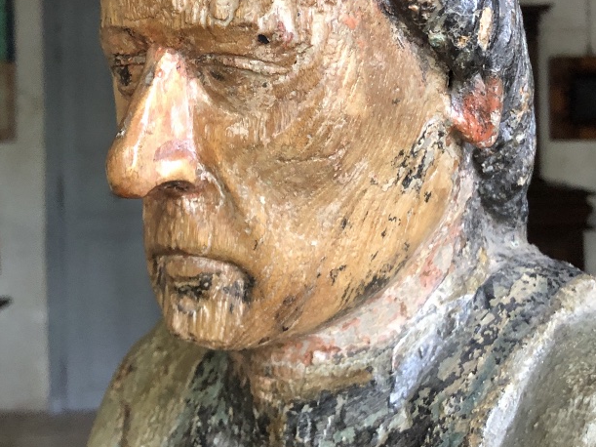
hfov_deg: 34.9
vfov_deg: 26.0
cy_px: 83
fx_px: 947
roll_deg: +1.2
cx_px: 344
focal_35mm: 55
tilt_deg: +2.5
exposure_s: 1/15
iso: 100
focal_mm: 4
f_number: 1.8
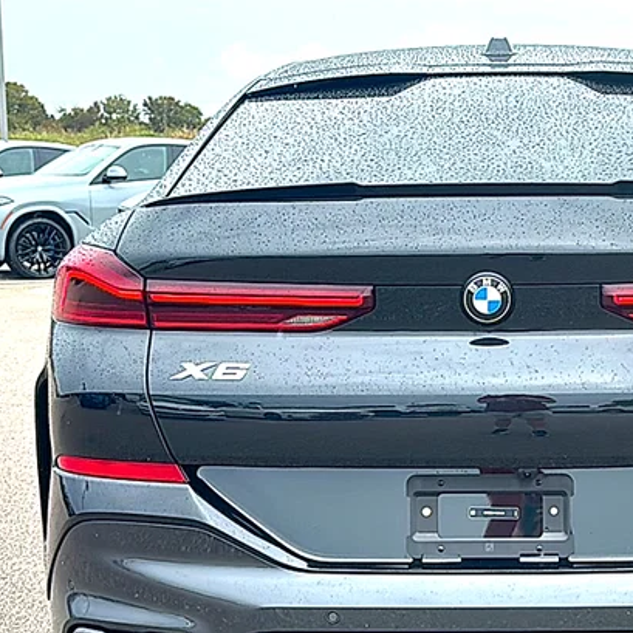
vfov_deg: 29.0
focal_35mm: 59
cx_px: 515
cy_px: 389
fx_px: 1221
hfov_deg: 28.4
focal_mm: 6.86
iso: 80
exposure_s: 1/1307
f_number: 1.78
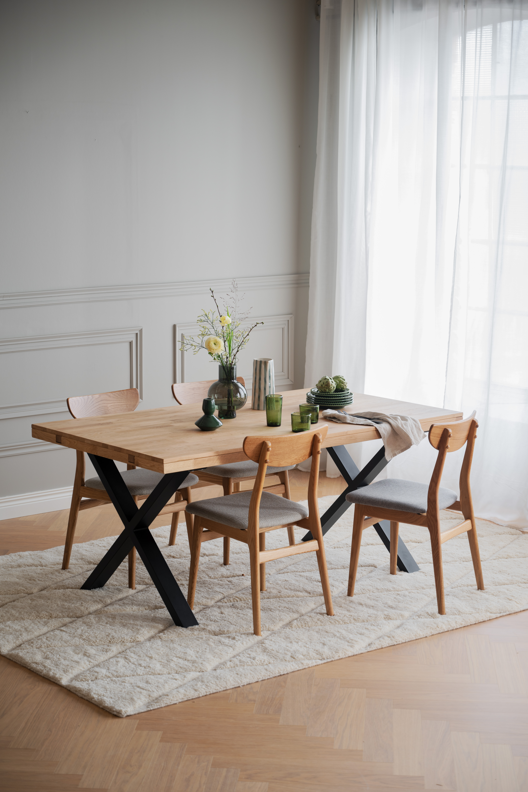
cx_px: 264
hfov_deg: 20.3
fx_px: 1474
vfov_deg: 30.1
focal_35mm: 67
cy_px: 396
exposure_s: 1/6
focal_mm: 67
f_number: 4
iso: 80
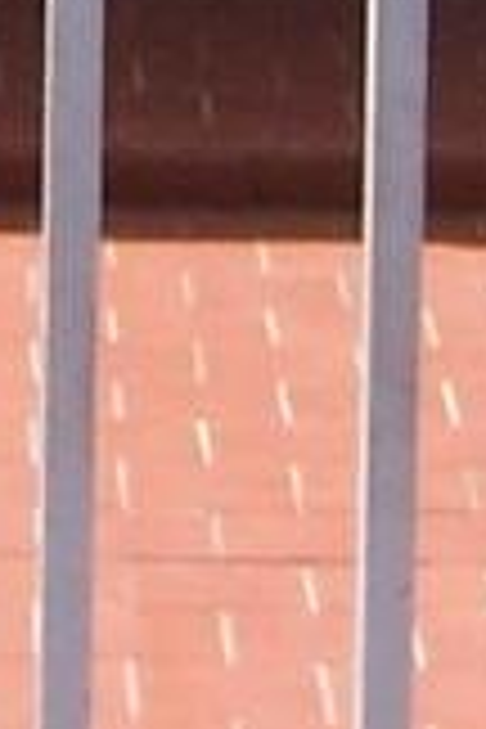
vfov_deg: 6.0
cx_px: -243
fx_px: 6641
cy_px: -1156
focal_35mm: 328
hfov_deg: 4.2
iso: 80
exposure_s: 1/500
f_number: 3.4
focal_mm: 5.5
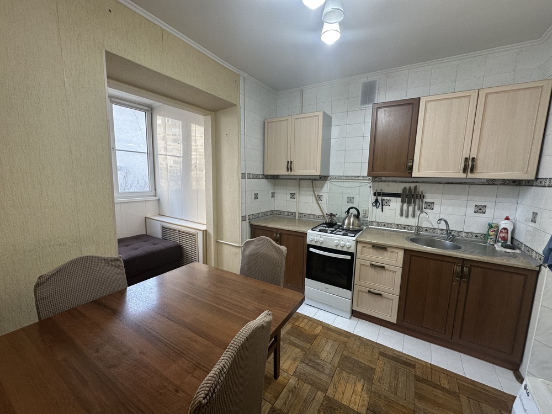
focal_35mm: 14
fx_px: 223
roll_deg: -1.5
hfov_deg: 102.1
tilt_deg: -4.7
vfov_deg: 85.7
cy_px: 207
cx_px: 276
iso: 125
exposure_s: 1/100
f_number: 2.2
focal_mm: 2.22
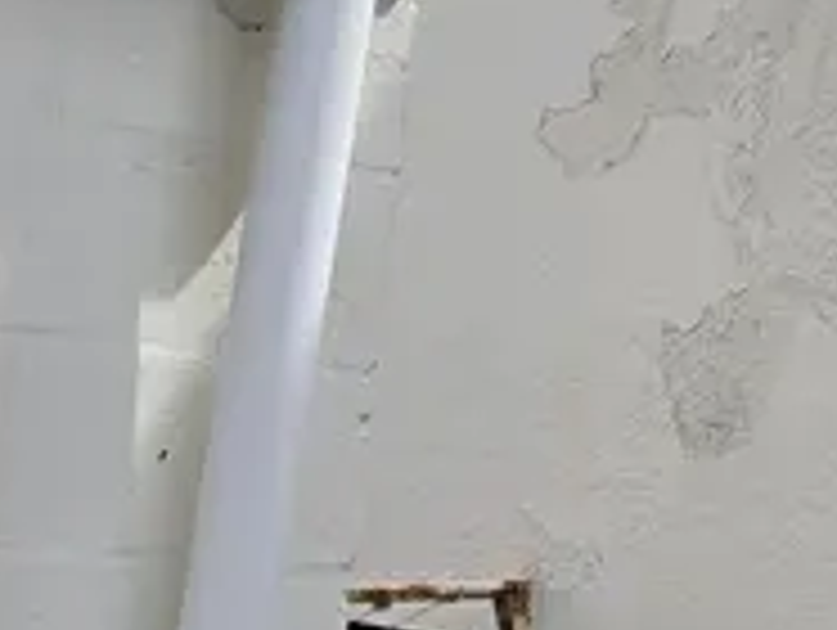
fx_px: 3583
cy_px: 148
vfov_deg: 10.0
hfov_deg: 10.4
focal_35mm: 148
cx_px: 2354
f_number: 1.4
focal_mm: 6.5
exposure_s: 1/3657
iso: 64
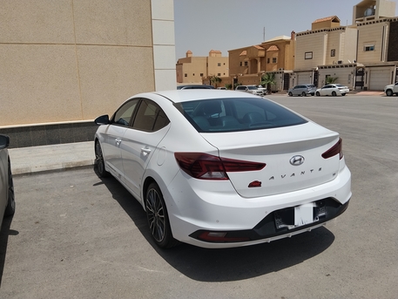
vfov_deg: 48.2
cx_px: 199
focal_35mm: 29
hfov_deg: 61.6
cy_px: 150
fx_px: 334
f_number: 1.8
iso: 50
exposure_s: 1/3553
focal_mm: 3.96
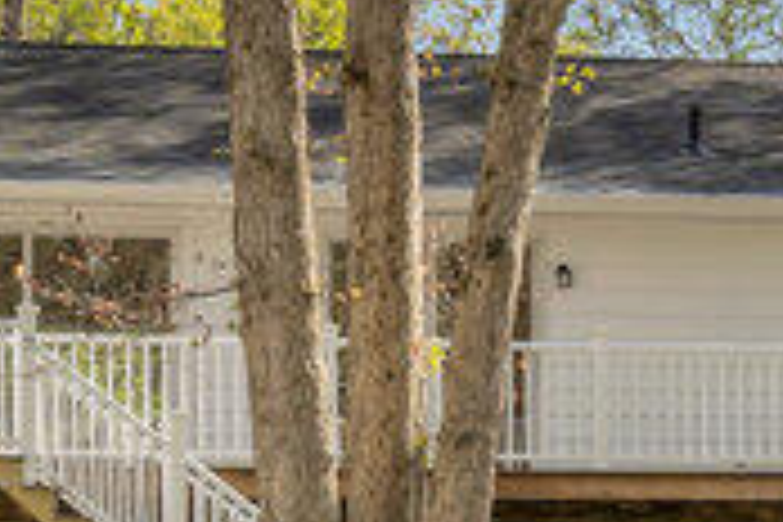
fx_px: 4371
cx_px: 698
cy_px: 693
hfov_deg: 10.2
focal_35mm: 201
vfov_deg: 6.8
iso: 200
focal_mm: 35
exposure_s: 1/125
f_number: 8
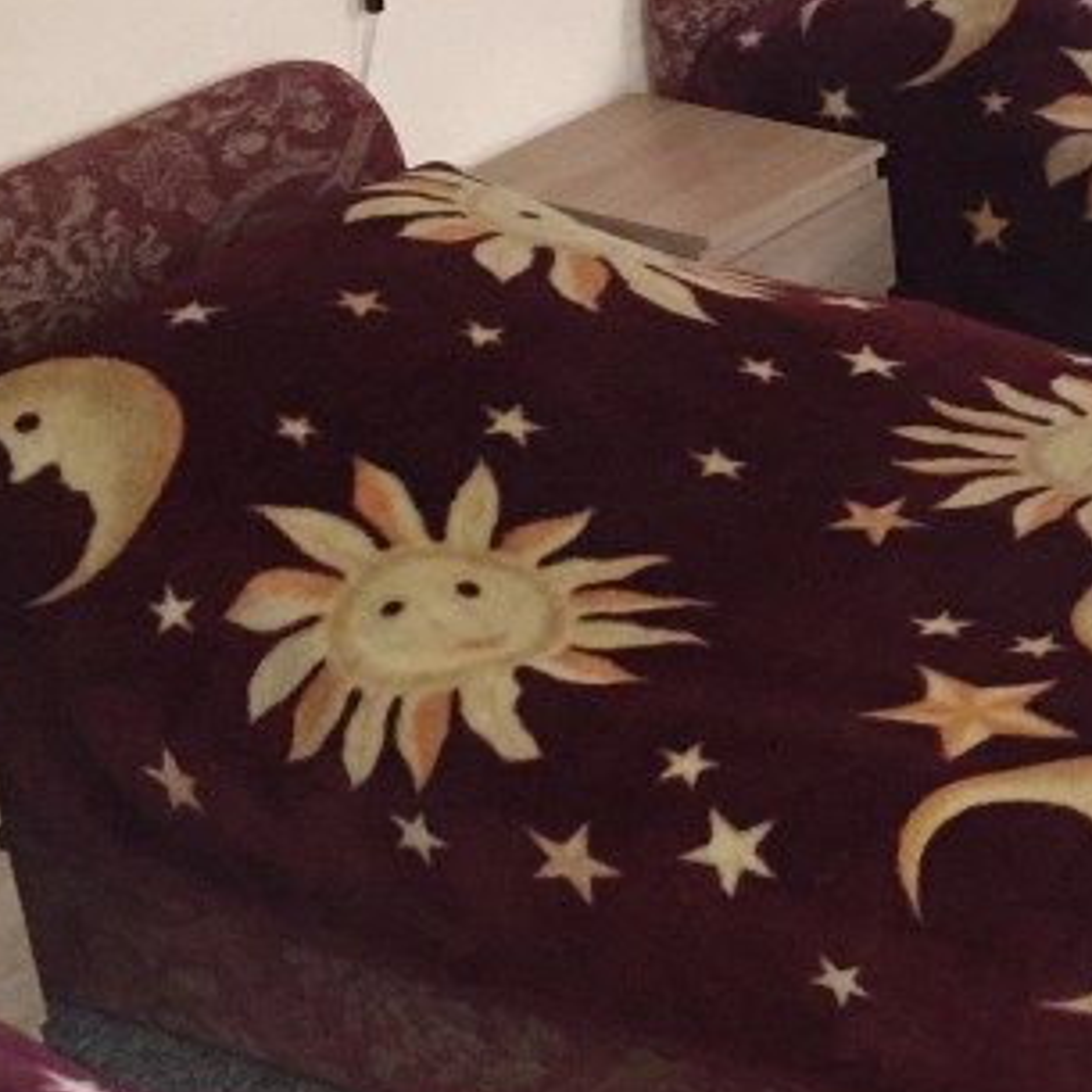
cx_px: 1393
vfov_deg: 20.2
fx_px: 3069
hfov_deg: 18.8
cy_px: 505
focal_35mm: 86
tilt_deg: -27.0
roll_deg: +0.8
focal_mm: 4.15
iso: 320
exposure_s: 1/16
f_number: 2.2
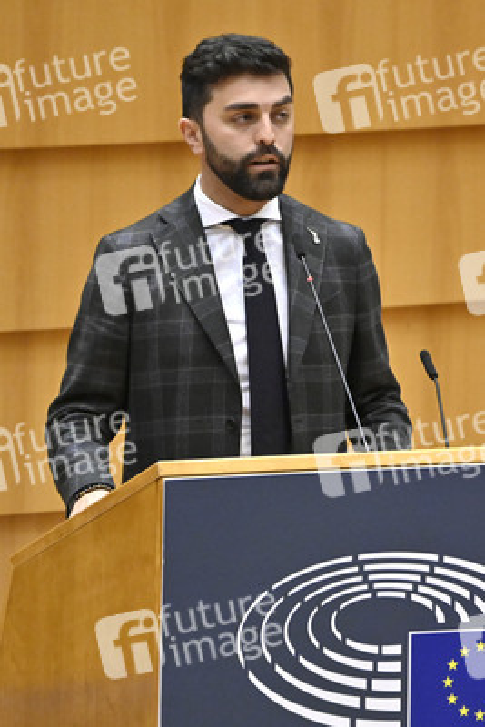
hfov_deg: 2.3
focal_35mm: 600
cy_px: 364
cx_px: 242
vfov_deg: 3.4
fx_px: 12114
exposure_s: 1/640
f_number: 6.3
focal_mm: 600
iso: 5000
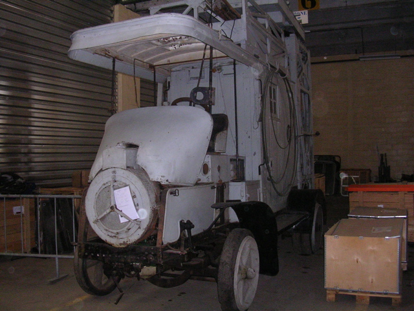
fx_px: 454
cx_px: 207
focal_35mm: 38
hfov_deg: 49.0
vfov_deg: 37.7
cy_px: 156
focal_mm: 5.8
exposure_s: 1/60.1
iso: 200
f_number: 2.8
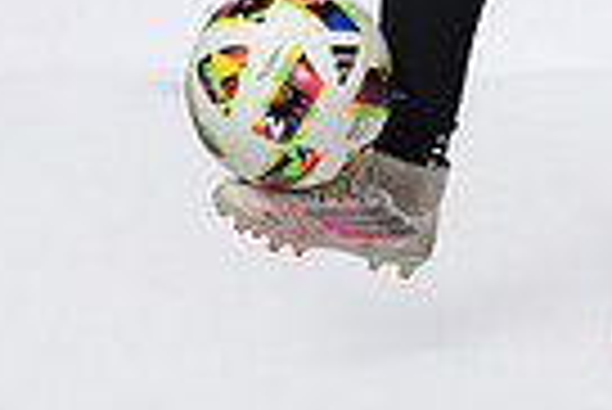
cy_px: -554
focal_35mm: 142
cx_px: 608
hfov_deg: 14.2
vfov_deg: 8.8
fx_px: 2417
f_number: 8
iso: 800
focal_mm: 43
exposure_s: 1/250
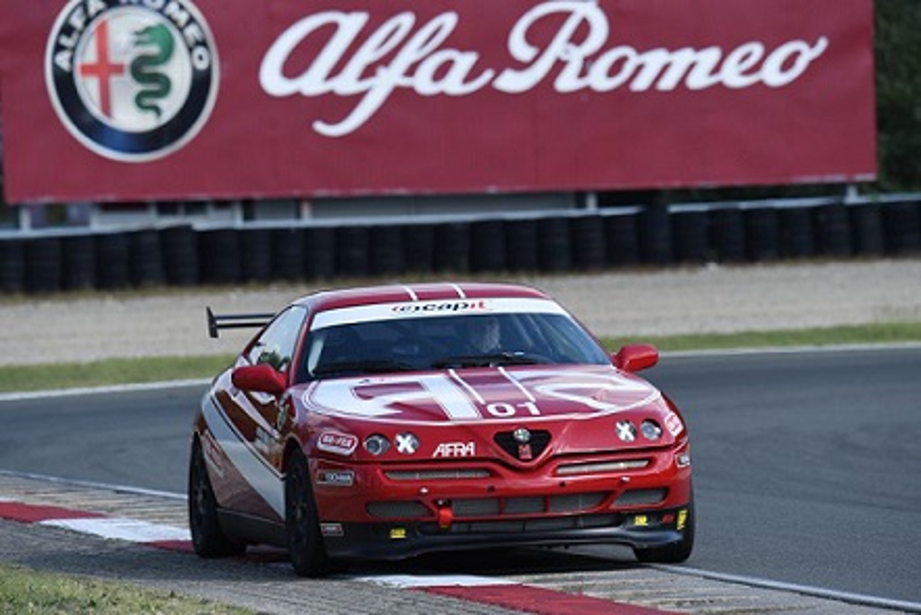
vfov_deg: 4.0
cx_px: 460
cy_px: 308
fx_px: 8701
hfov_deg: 6.1
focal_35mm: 340
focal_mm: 340
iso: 500
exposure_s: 1/1000
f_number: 7.1
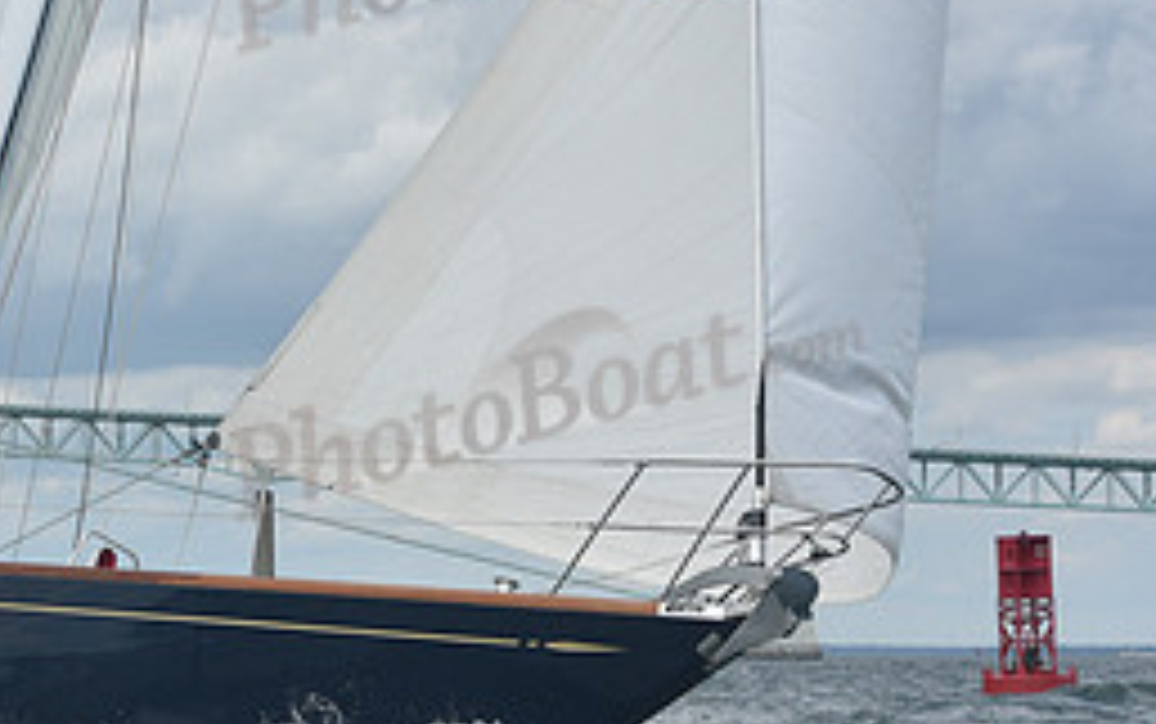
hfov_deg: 12.8
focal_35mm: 161
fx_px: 5076
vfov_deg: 8.2
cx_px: 0
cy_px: 232
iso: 250
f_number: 8
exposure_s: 1/1000
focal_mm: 70
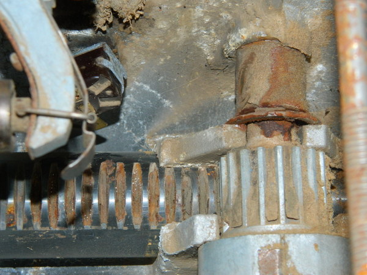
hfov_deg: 19.1
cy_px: 138
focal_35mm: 103
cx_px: 184
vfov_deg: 14.4
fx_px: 1092
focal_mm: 18.6
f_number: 4.5
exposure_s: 1/60
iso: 200
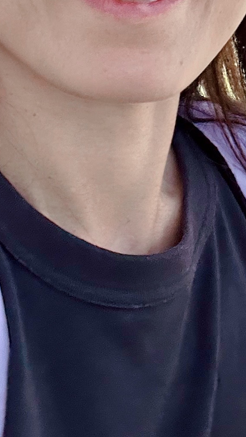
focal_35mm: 99
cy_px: -59
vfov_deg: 20.4
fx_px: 1148
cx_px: 258
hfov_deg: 12.1
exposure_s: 1/203
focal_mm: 2.69
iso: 25
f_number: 1.9
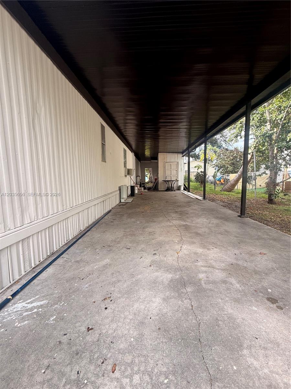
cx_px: 146
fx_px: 157
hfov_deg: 85.7
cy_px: 194
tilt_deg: -5.6
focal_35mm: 14
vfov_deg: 102.1
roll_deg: +1.1
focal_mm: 2.22
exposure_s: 1/124
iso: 50
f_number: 2.2
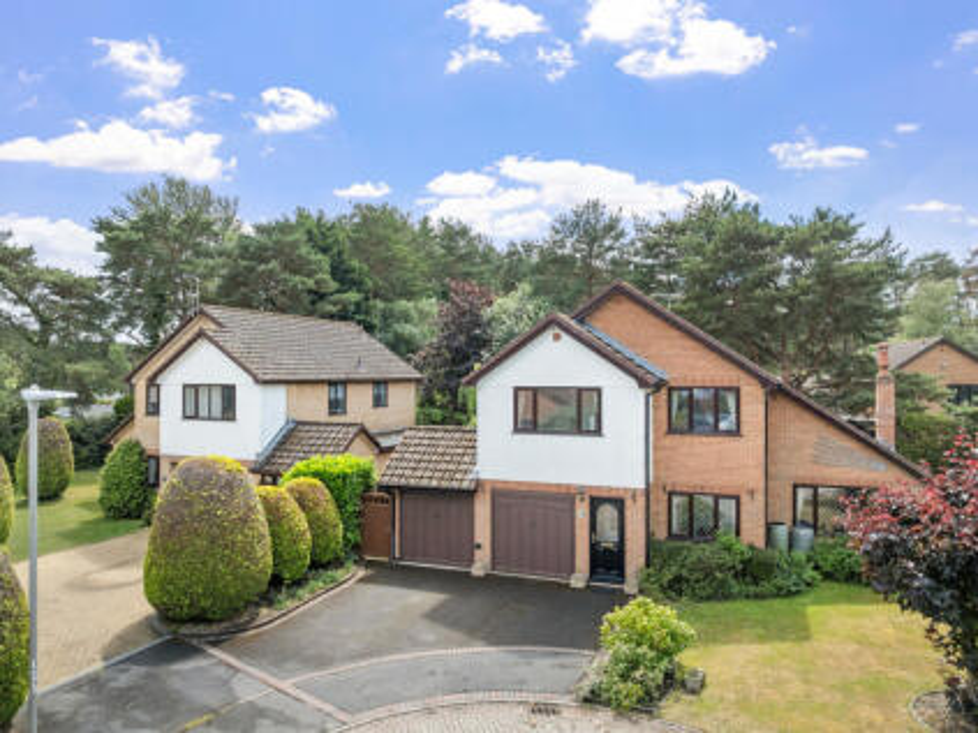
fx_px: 678
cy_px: 366
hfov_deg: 71.6
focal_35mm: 24
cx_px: 489
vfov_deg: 56.8
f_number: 2.8
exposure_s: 1/160
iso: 300
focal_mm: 12.29
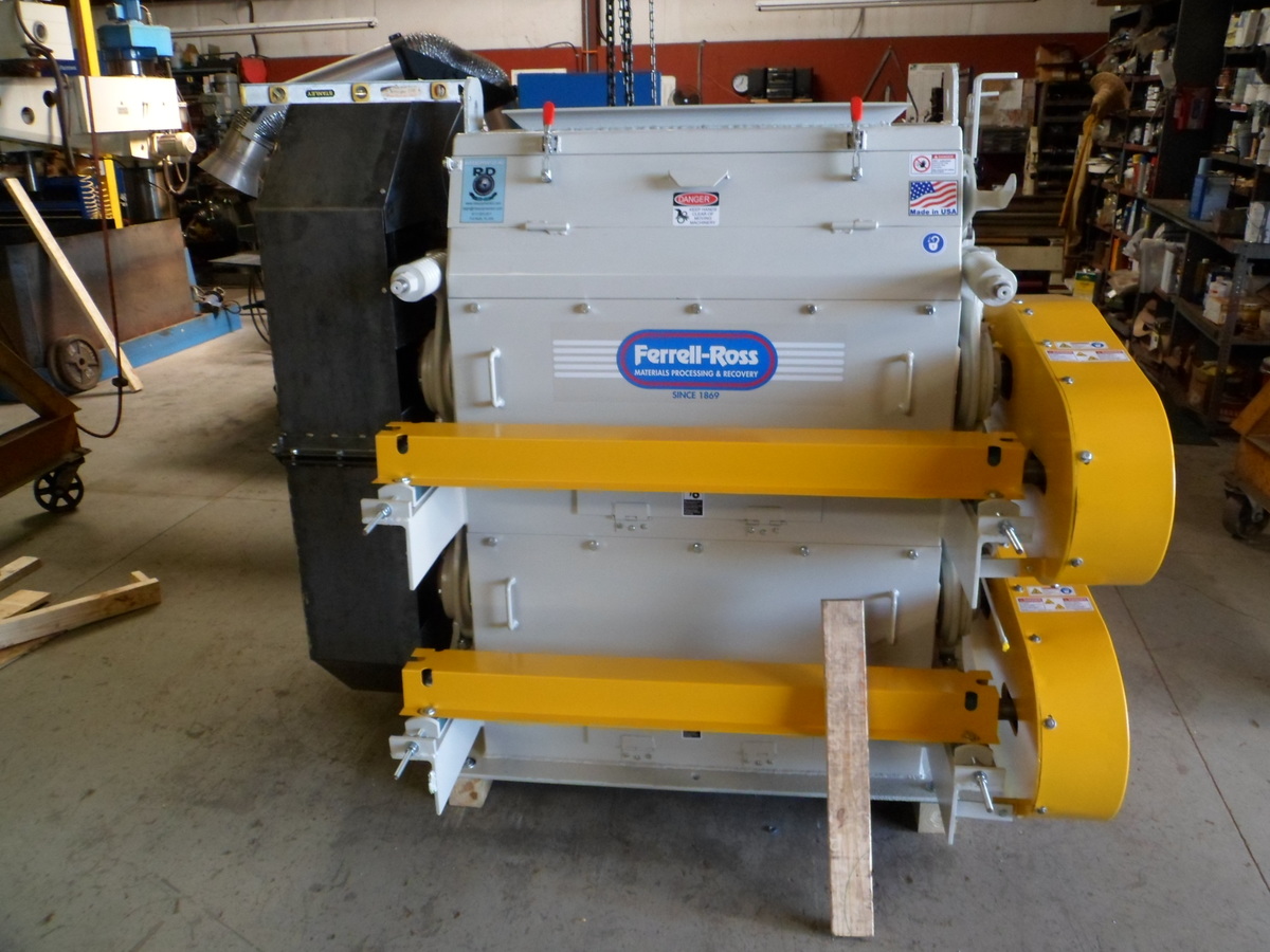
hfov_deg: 65.3
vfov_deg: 51.4
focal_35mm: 27
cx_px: 635
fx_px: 991
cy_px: 476
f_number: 3.3
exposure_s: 1/45
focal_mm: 4.9
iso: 320
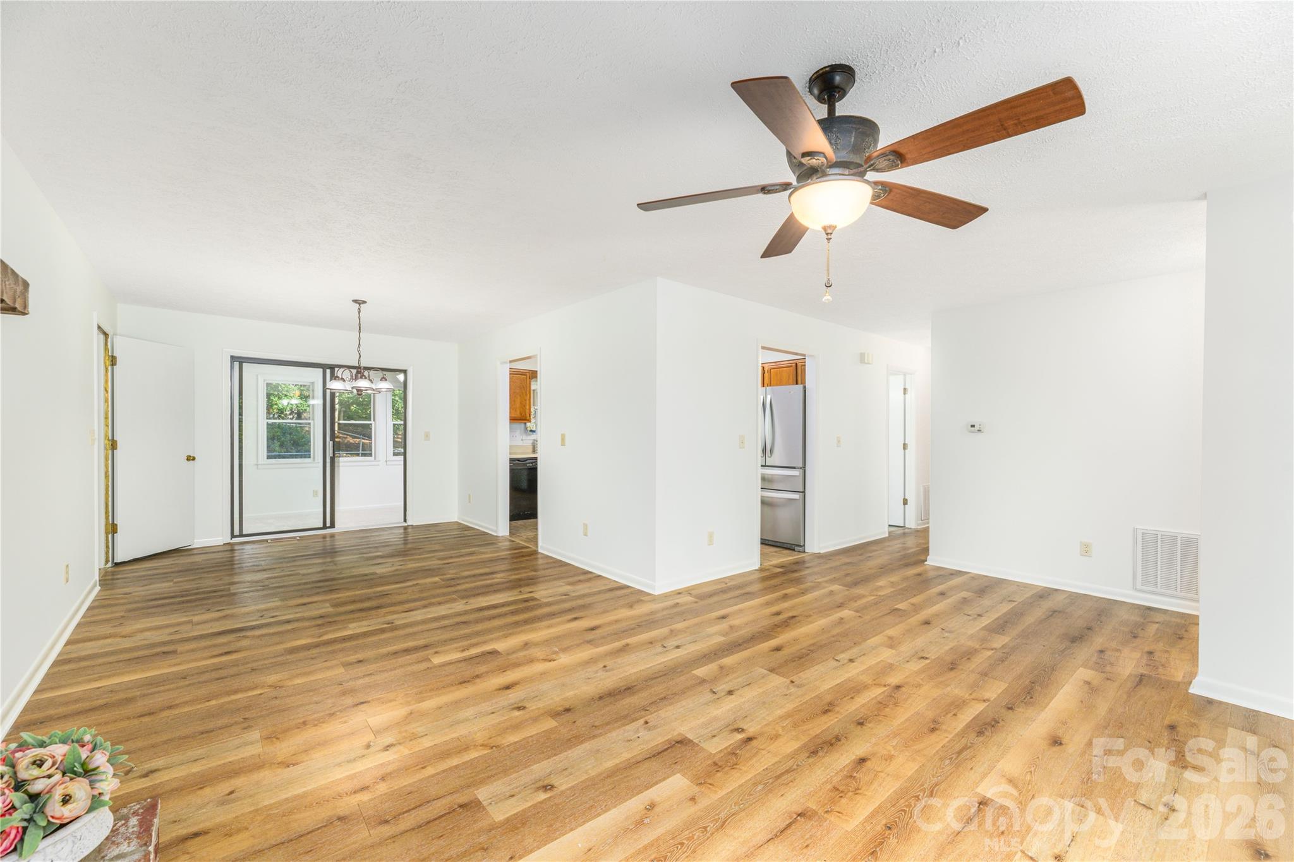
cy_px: 431
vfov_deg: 81.2
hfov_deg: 104.3
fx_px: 503
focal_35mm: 14
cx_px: 647
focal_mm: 14
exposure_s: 1/5
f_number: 8
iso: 320
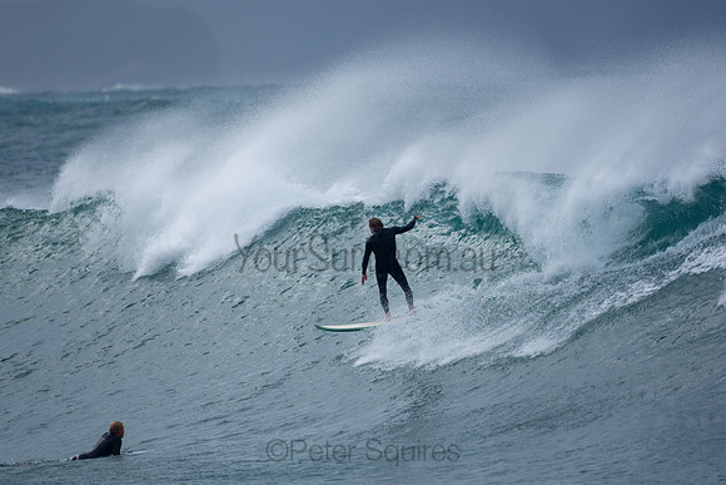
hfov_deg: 2.9
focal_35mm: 720
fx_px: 14523
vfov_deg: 1.9
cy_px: 242
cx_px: 363
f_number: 5.6
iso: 160
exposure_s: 1/800
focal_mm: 480
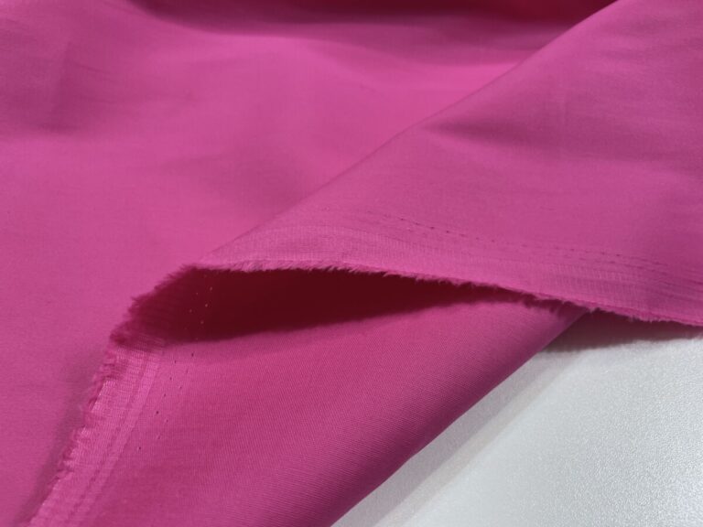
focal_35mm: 26
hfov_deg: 67.3
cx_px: 352
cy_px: 264
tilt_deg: -50.2
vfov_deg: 53.1
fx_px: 528
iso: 100
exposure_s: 1/100
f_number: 1.6
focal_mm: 4.2
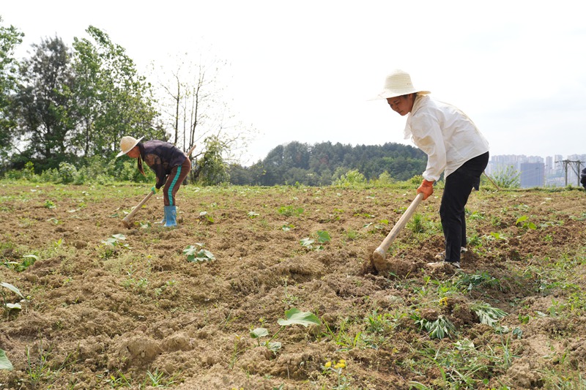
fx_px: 504
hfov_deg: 60.3
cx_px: 293
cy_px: 195
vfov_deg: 42.3
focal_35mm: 31
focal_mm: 31
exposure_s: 1/200
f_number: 6.3
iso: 100
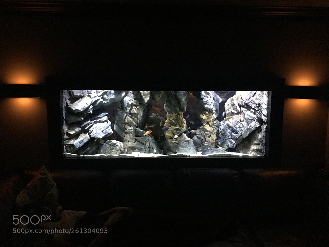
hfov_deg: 61.7
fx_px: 276
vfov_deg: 48.2
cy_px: 124
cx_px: 164
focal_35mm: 29
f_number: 2.2
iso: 200
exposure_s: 1/4
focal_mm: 4.15
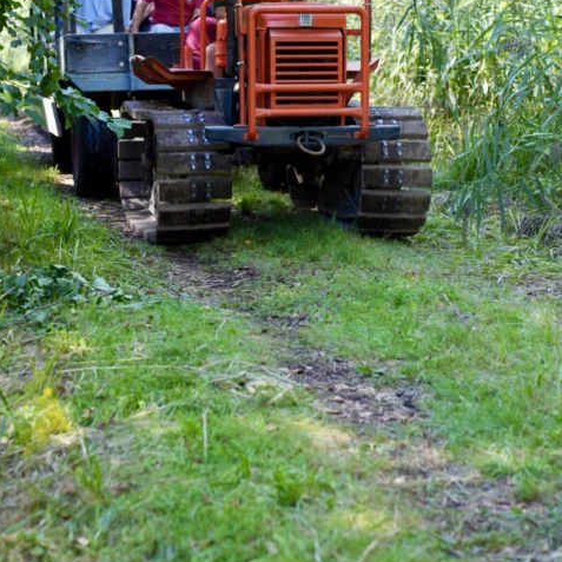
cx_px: 280
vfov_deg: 19.0
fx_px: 1671
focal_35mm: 91
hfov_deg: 19.1
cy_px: 143
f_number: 4
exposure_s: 1/160
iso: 400
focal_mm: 71
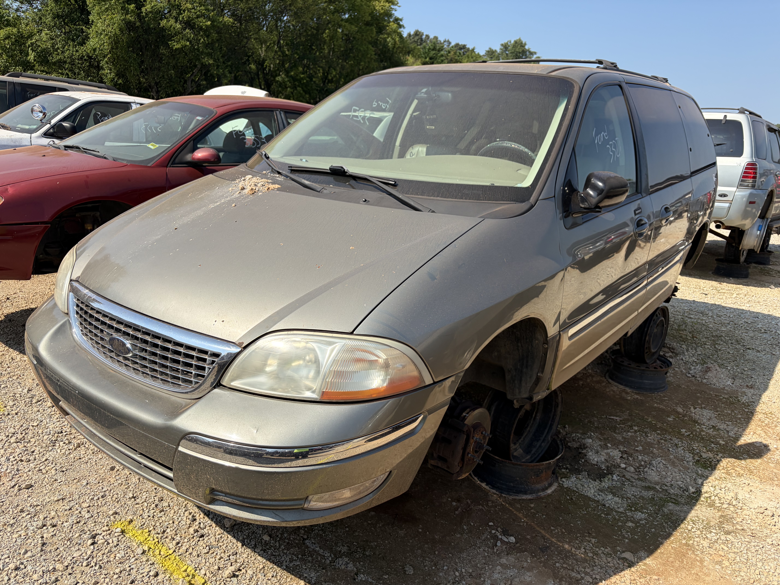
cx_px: 390
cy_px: 292
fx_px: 586
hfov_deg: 67.3
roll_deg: -4.9
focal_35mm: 26
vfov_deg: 53.1
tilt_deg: -11.3
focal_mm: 5.96
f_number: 1.6
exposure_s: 1/3831
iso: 50
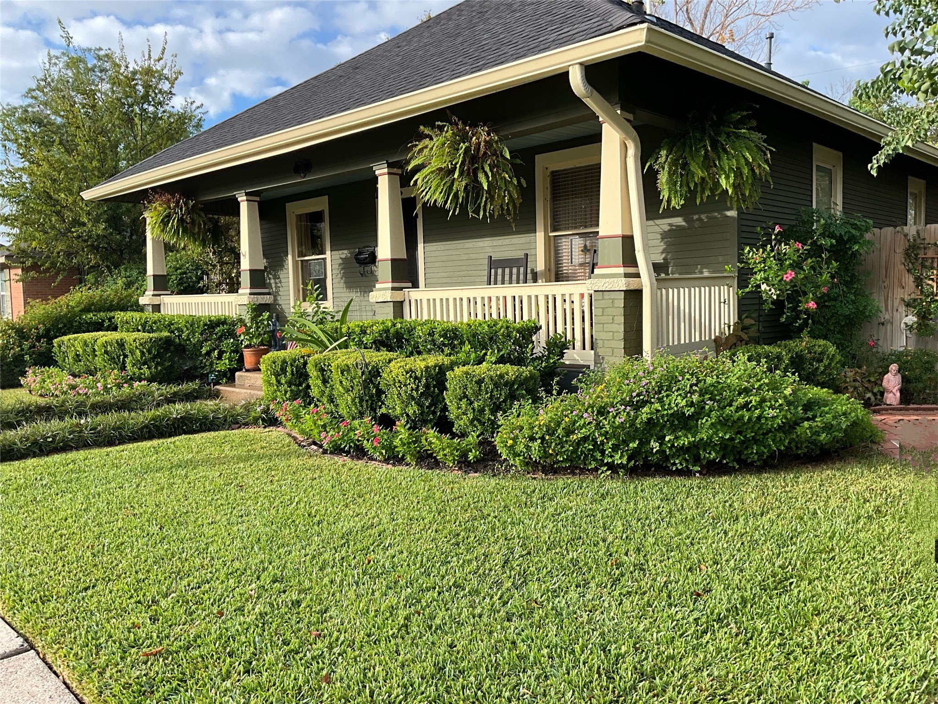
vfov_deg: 48.2
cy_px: 352
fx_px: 786
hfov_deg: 61.7
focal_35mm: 29
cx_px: 469
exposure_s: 1/435
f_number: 1.8
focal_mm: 3
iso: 25
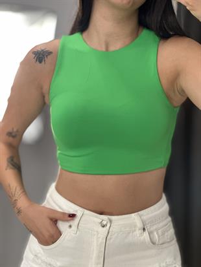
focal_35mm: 77
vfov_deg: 25.3
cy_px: 134
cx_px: 100
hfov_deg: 19.1
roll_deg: +1.7
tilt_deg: -37.9
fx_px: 596
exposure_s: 1/33
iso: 200
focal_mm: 9
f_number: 2.8
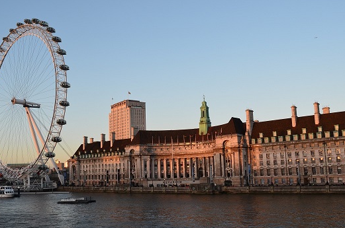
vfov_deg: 34.0
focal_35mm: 39
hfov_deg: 49.6
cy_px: 120
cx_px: 155
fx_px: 373
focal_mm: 22
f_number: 10
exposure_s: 1/60
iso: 250
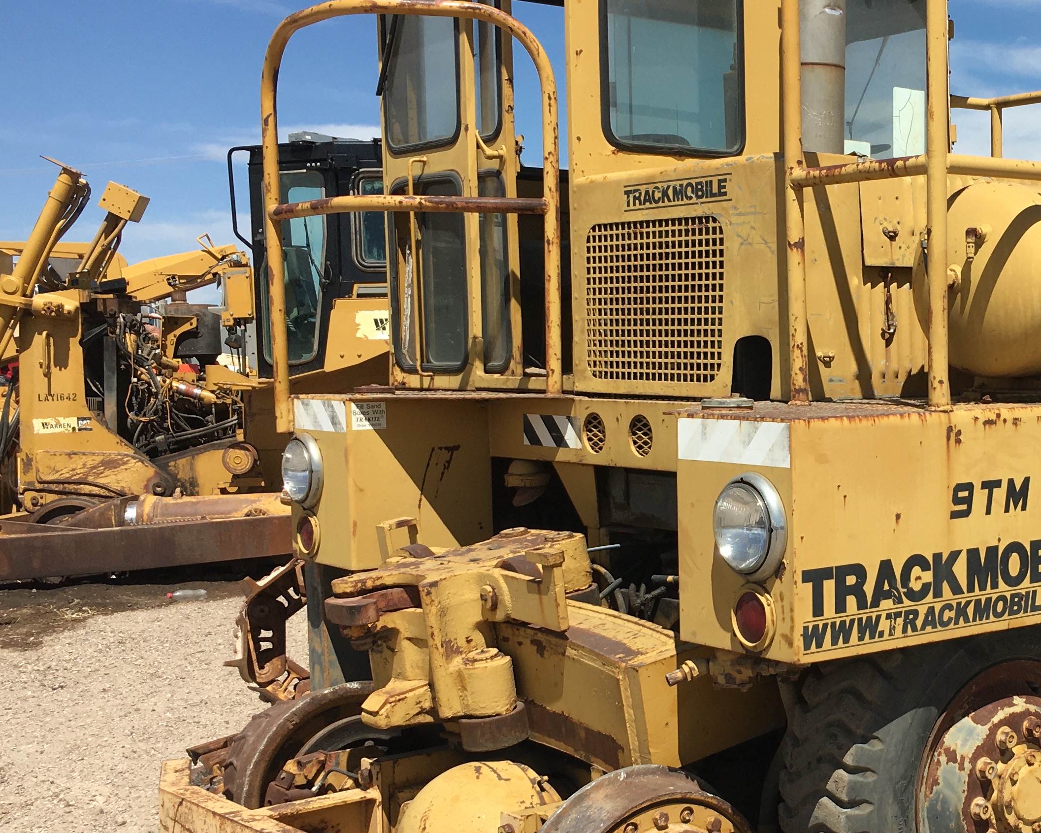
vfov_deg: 28.1
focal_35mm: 54
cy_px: 484
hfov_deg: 33.4
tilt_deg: -4.0
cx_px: 884
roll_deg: +0.6
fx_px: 1664
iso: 25
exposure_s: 1/2024
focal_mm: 4.15
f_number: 2.2
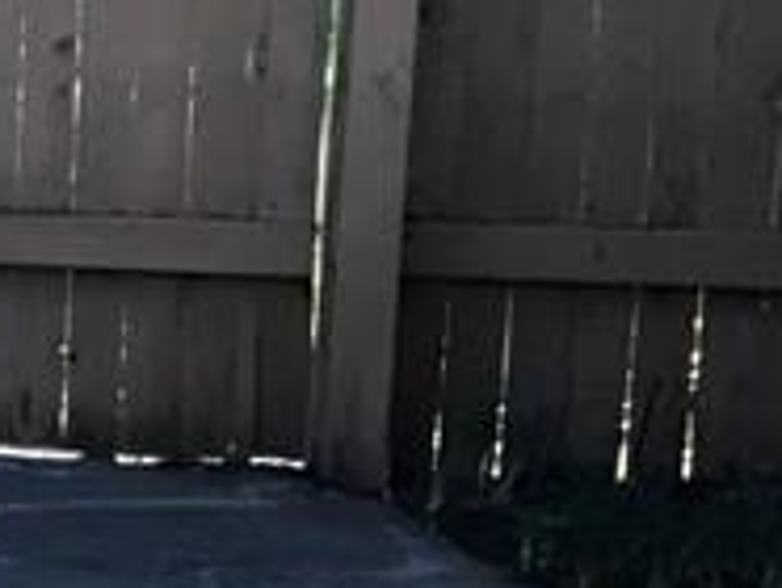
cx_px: -1337
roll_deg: +1.0
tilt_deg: -10.3
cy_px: 235
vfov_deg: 9.7
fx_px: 3483
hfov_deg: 10.3
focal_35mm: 154
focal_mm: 3.99
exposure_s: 1/60
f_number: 1.8
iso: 25
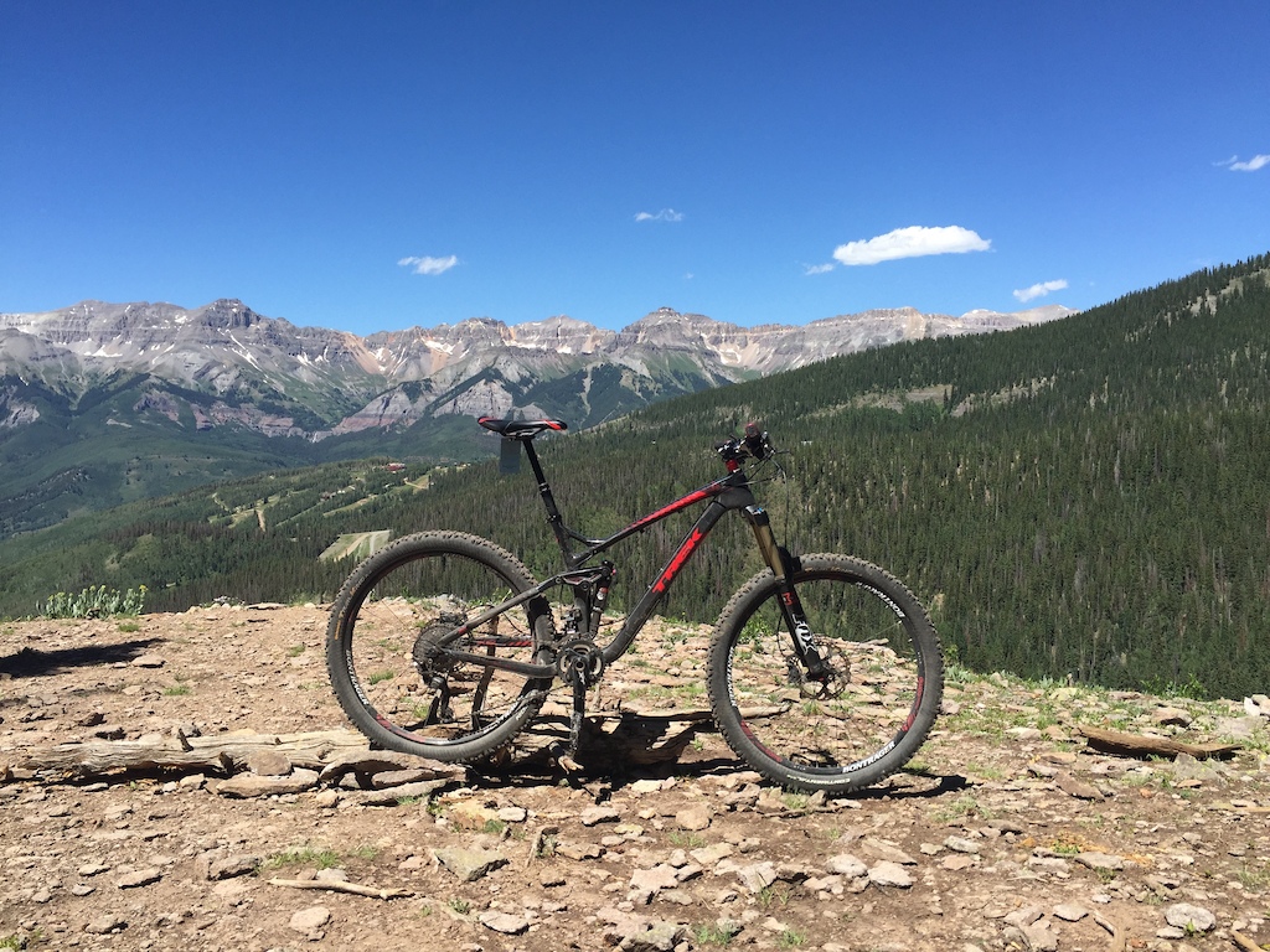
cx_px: 635
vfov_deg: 48.2
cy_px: 476
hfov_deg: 61.7
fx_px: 1064
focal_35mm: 29
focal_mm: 4.15
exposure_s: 1/1647
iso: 32
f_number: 2.2
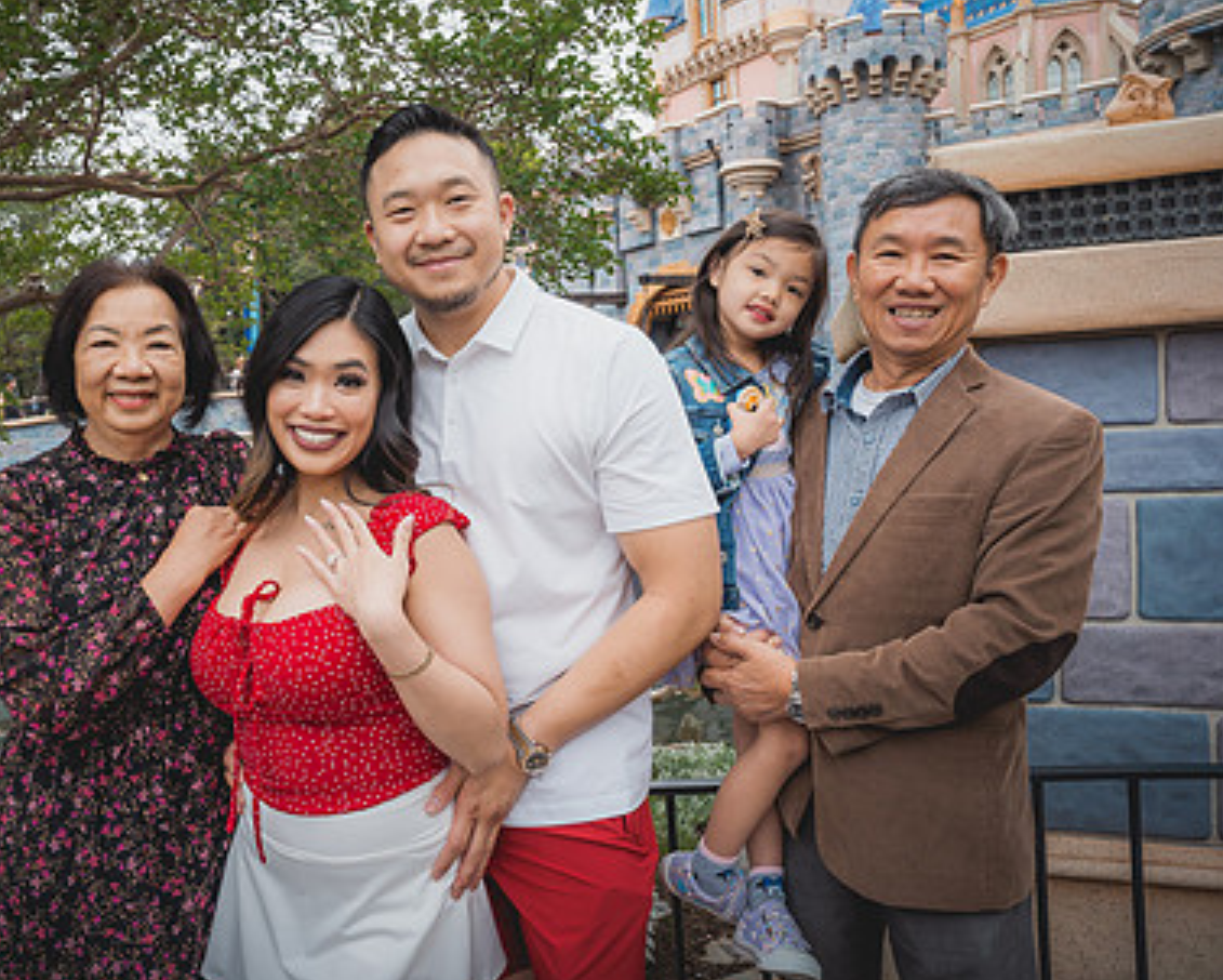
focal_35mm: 26
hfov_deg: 65.1
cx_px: 467
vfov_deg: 54.9
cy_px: 459
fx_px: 942
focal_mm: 18
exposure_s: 1/160
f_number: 4.5
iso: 250
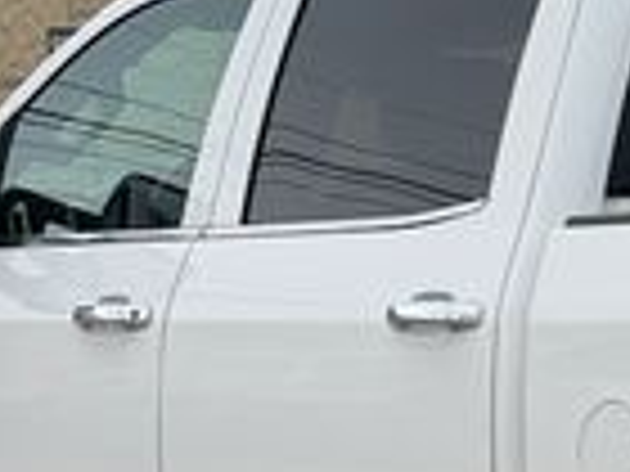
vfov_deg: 6.8
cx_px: 1040
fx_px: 3986
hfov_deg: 8.8
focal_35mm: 219
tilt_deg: -5.9
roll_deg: +0.4
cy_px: 459
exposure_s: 1/906
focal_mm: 6.76
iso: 64
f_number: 1.78
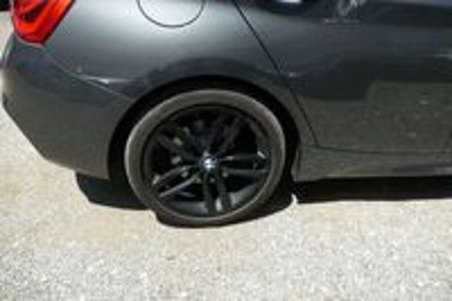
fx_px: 314
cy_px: 150
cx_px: 226
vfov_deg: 51.2
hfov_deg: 71.6
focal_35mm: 25
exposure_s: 1/1300
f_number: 2.8
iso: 125
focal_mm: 9.12
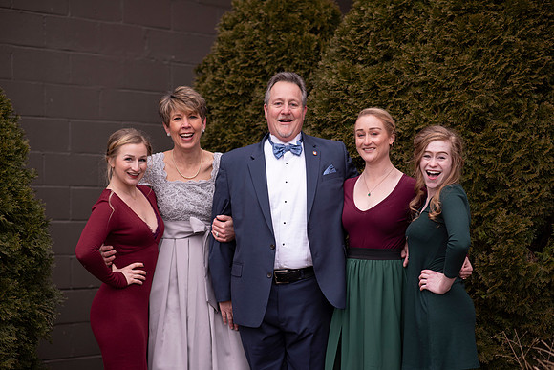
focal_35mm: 85
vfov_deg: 16.1
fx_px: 1308
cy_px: 185
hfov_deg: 23.9
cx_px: 277
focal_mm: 85
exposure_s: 1/125
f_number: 2.5
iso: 100
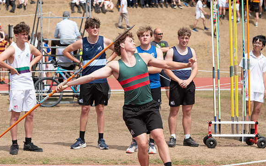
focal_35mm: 126
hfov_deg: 16.6
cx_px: 138
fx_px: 913
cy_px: 76
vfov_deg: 10.4
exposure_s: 1/640
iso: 100
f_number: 5.6
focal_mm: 110
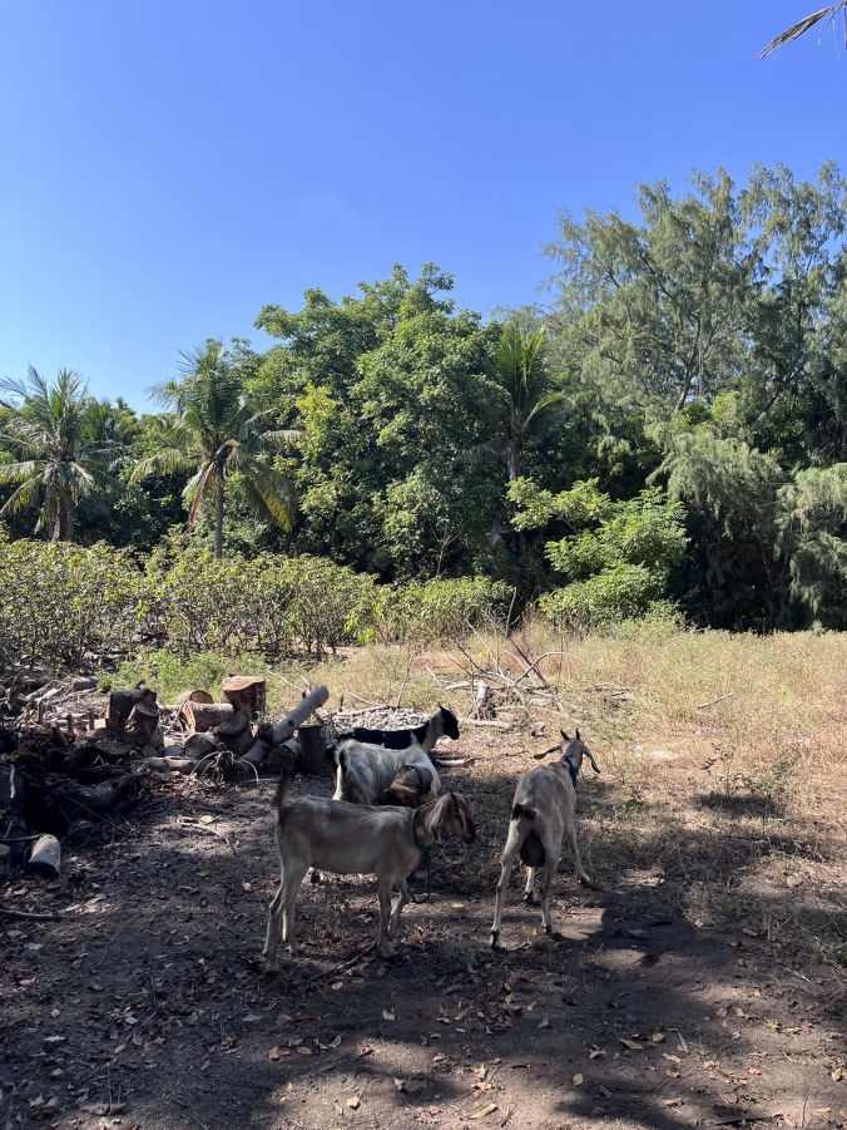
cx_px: 424
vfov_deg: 67.3
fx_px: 848
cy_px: 565
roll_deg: -0.3
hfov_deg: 53.1
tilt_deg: +2.2
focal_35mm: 26
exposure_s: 1/1647
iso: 50
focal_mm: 5.1
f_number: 1.6
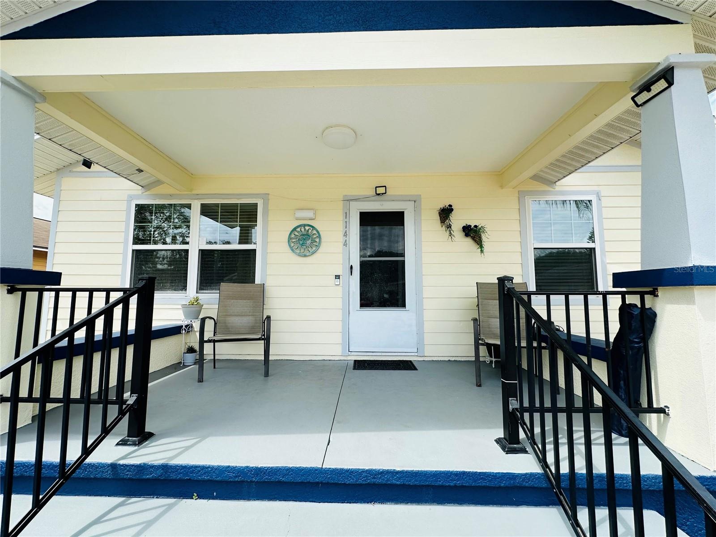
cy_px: 268
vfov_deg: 85.7
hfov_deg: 102.1
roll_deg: -1.4
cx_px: 358
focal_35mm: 14
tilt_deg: +5.0
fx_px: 290
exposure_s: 1/924
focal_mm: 2.22
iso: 40
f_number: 2.2
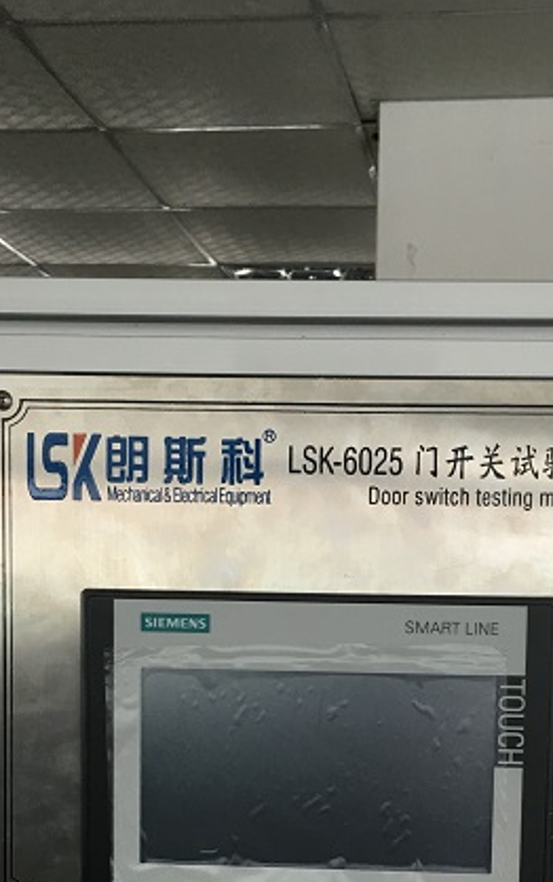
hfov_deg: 23.1
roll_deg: -2.3
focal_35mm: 56
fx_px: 1348
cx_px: 357
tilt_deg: -5.5
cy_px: 768
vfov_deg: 34.5
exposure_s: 1/33
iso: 25
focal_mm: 4.15
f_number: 2.2
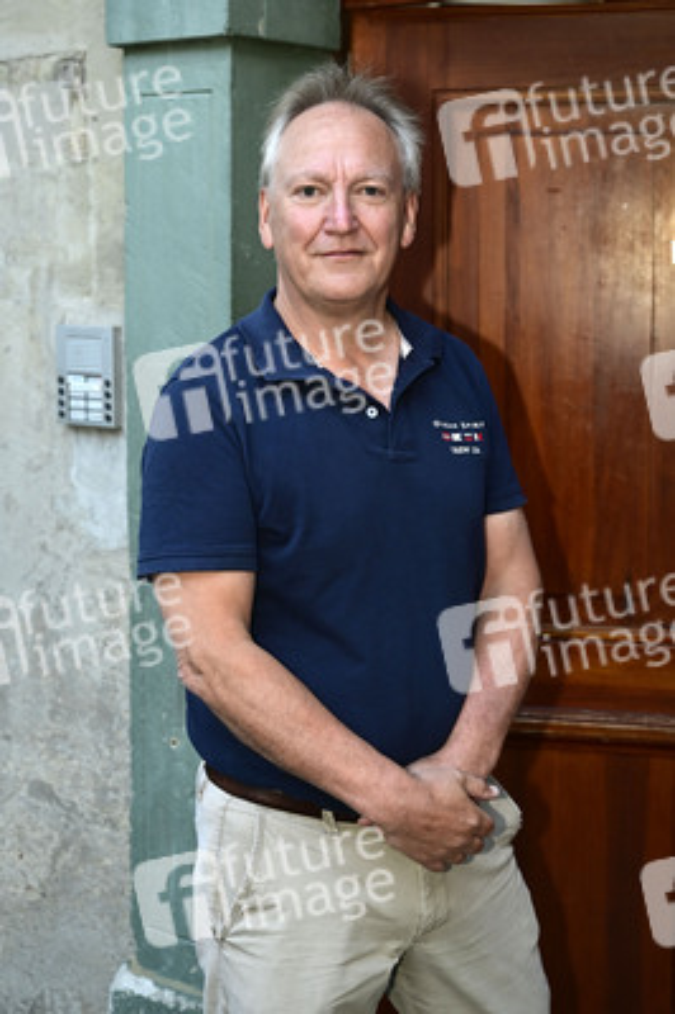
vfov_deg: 41.9
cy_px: 507
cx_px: 338
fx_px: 1324
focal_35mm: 47
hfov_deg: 28.6
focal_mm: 47
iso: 640
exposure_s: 1/200
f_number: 4
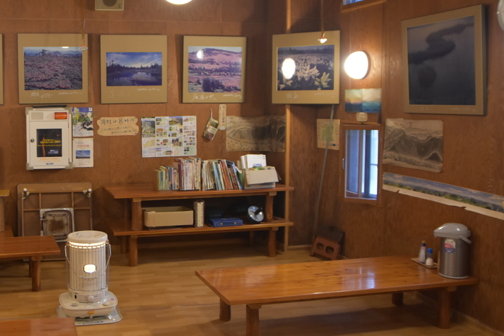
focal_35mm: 46
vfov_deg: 29.2
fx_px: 644
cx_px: 140
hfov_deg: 41.7
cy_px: 140
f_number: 2.8
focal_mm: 20
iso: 1600
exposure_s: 1/30
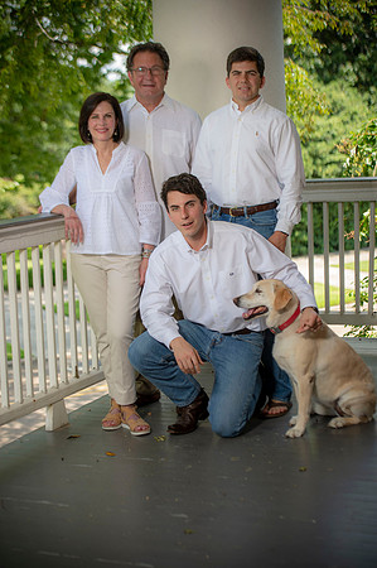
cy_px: 284
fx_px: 1102
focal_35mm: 70
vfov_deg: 28.9
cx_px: 188
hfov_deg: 19.4
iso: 100
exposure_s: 1/250
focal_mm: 70
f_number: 3.5
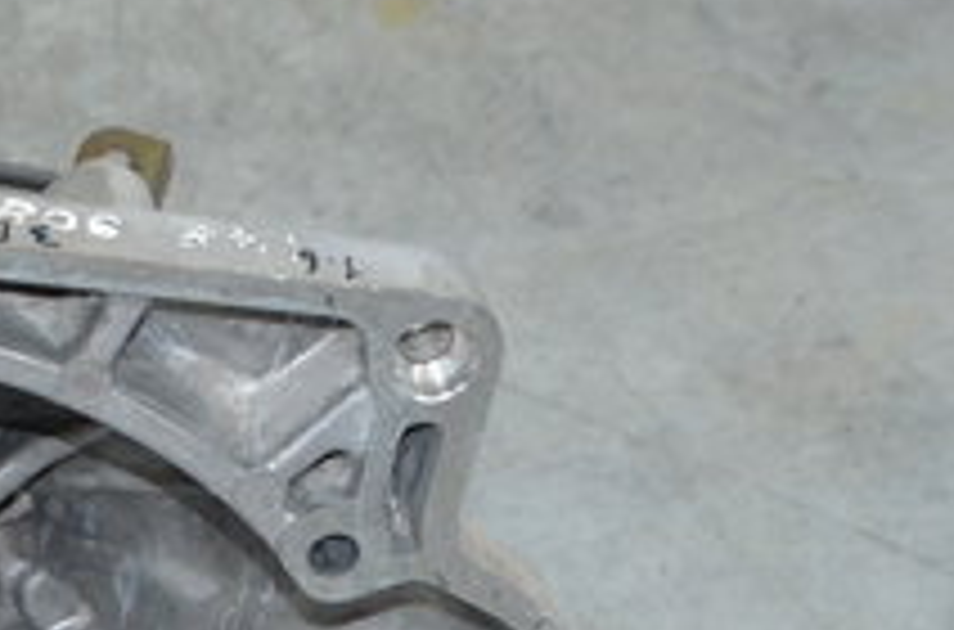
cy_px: 698
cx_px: -378
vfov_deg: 9.3
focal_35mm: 145
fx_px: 3831
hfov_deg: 13.5
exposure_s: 1/60
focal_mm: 20
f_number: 3.8
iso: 640
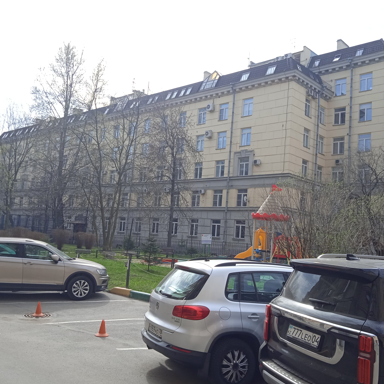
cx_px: 195
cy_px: 191
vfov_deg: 48.5
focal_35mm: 34
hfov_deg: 48.4
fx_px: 427
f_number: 2.2
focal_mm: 3.43
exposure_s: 1/638
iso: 100
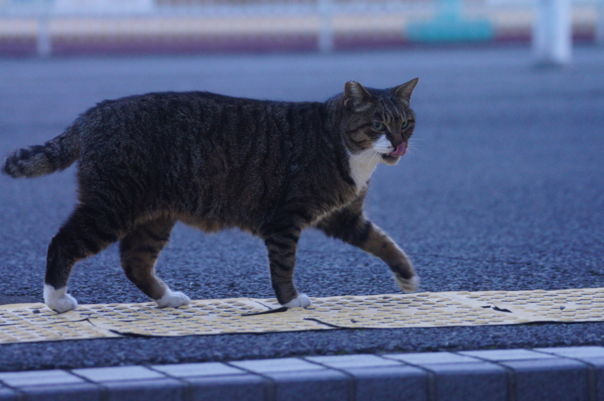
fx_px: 3770
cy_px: 200
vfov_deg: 6.1
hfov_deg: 9.2
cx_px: 302
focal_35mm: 225
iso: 1600
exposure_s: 1/125
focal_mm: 150
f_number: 5.6
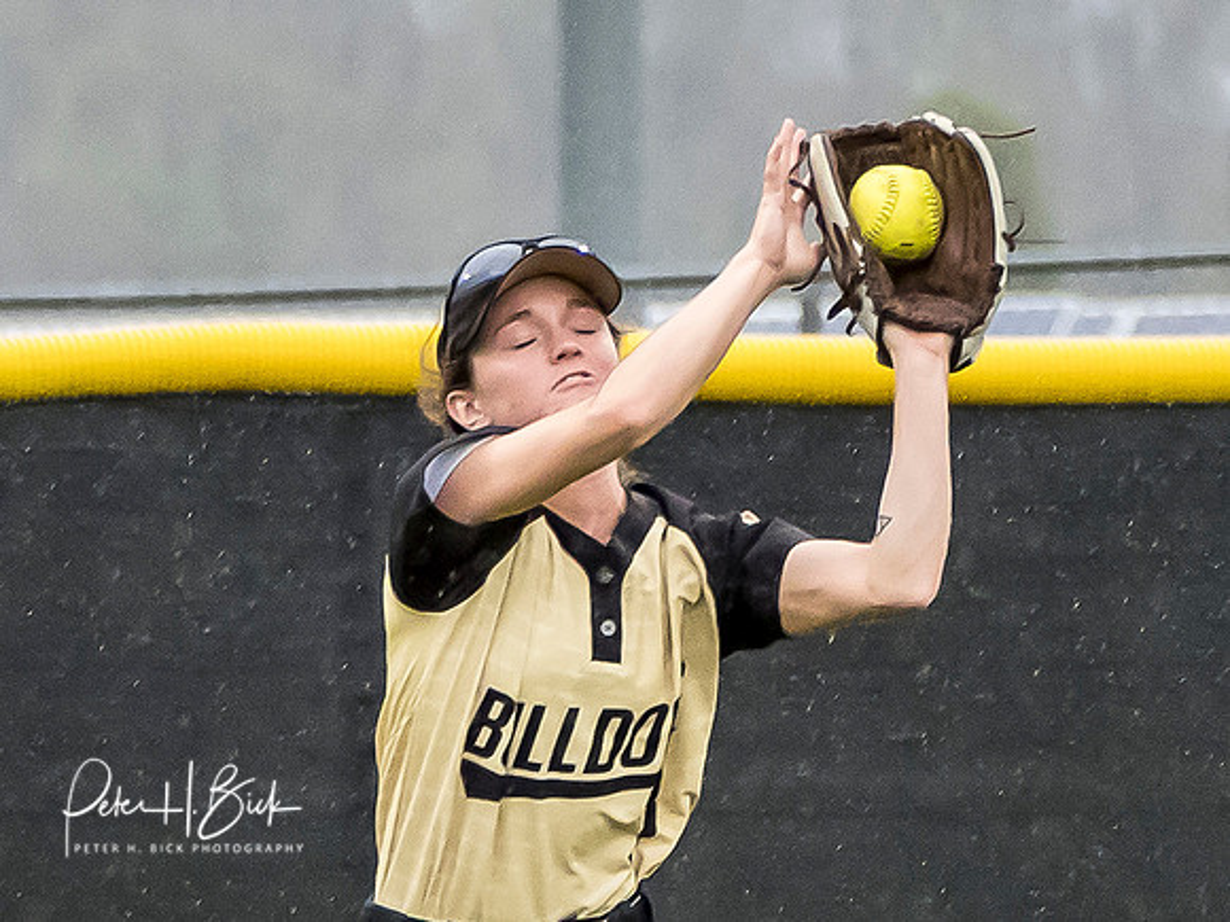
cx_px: 693
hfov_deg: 1.8
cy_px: 774
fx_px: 38484
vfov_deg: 1.4
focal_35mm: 1083
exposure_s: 1/1000
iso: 2000
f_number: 4
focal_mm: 122
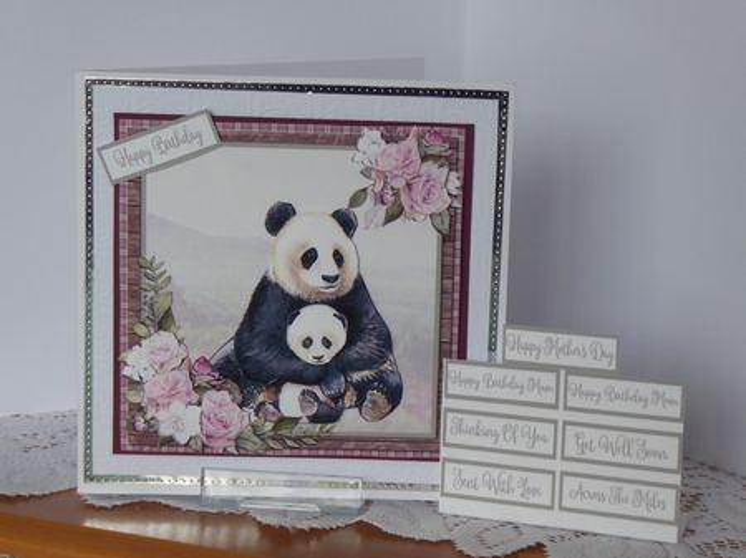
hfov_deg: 21.5
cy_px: 279
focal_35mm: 91
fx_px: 1960
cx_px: 373
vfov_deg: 16.2
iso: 400
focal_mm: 15
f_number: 4.8
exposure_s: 1/50
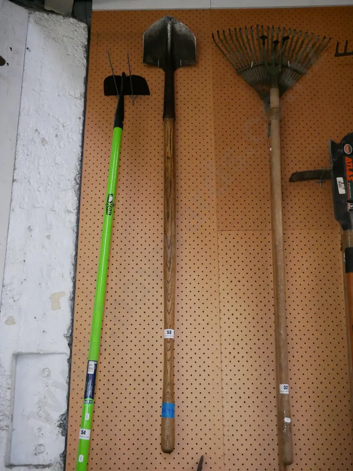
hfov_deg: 36.0
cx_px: 176
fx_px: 543
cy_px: 236
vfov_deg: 46.8
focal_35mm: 40
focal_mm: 20
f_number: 4.1
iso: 3200
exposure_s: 1/80
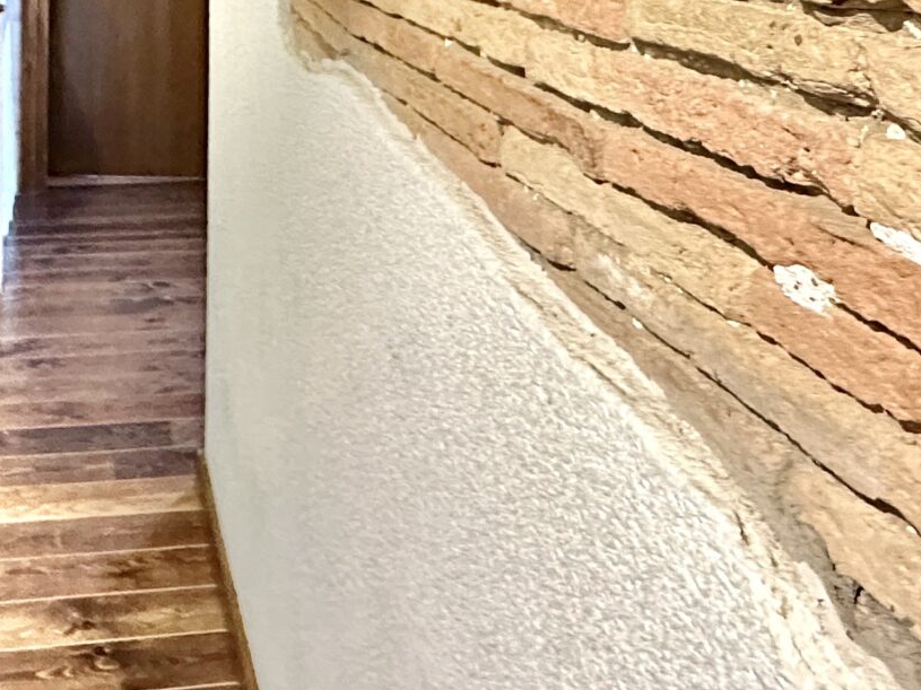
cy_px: -110
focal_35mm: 44
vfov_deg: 29.0
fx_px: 1171
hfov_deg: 41.6
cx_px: 224
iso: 800
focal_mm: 2.22
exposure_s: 1/50
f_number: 2.2
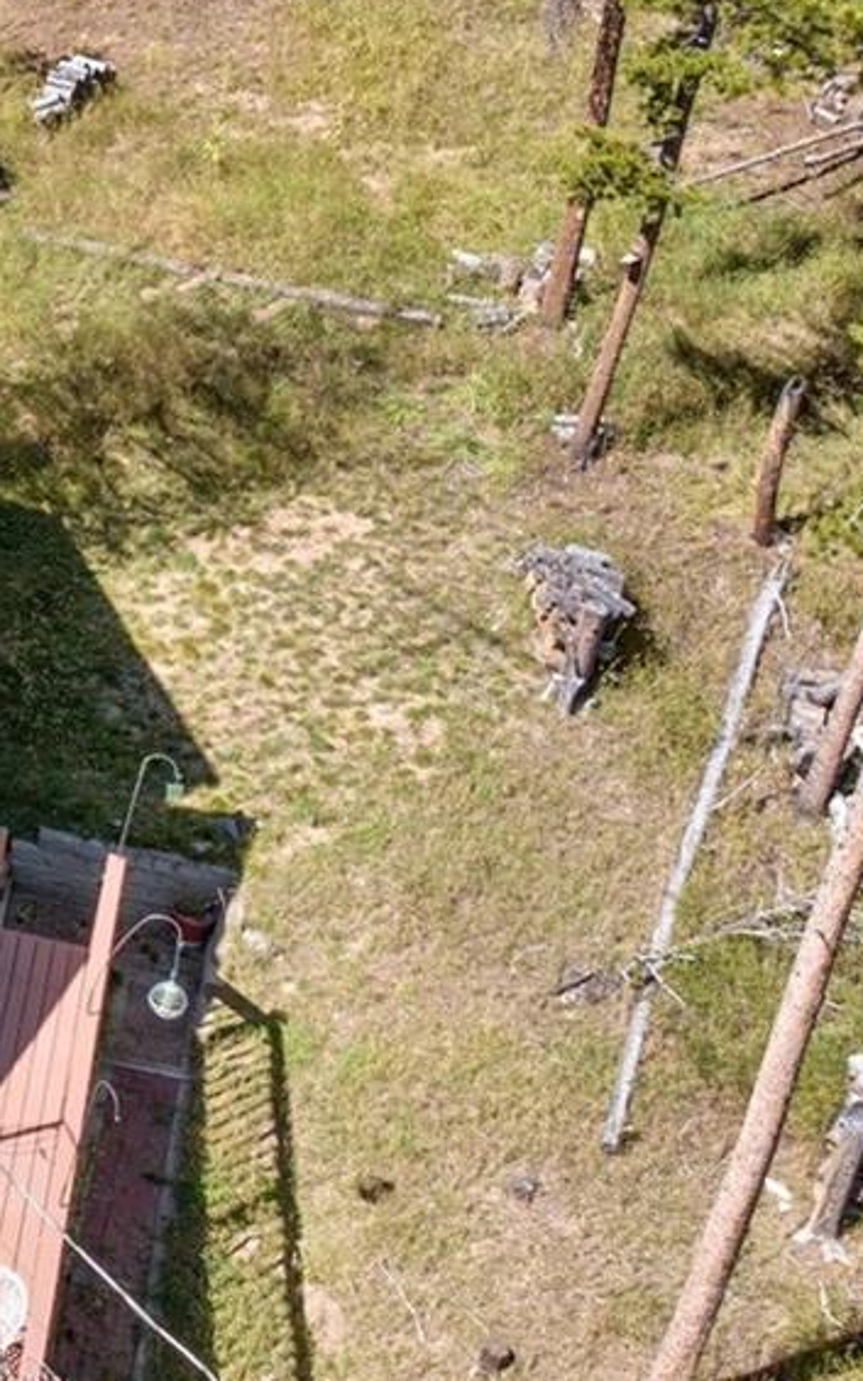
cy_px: 373
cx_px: -824
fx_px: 2710
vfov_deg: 28.2
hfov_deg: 15.0
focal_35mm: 72
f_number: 2.8
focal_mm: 12.29
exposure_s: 1/1000
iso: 100
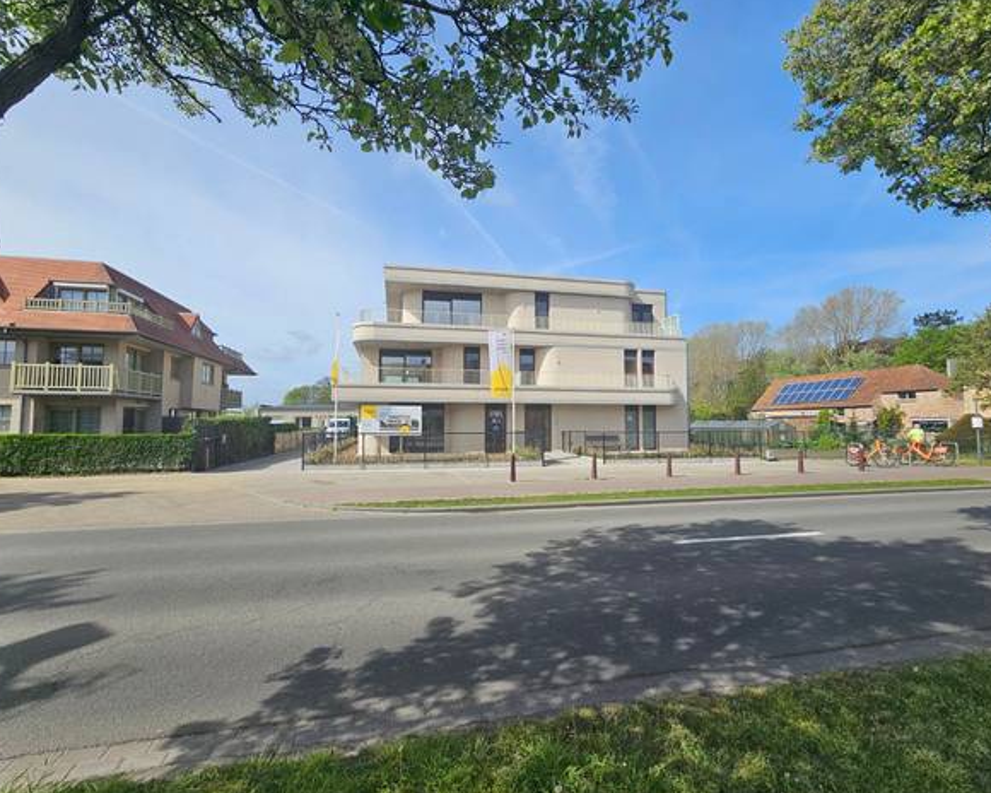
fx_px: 411
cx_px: 492
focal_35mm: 14
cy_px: 398
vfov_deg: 88.0
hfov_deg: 100.7
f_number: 2.2
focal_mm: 2.2
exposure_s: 1/2314
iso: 50
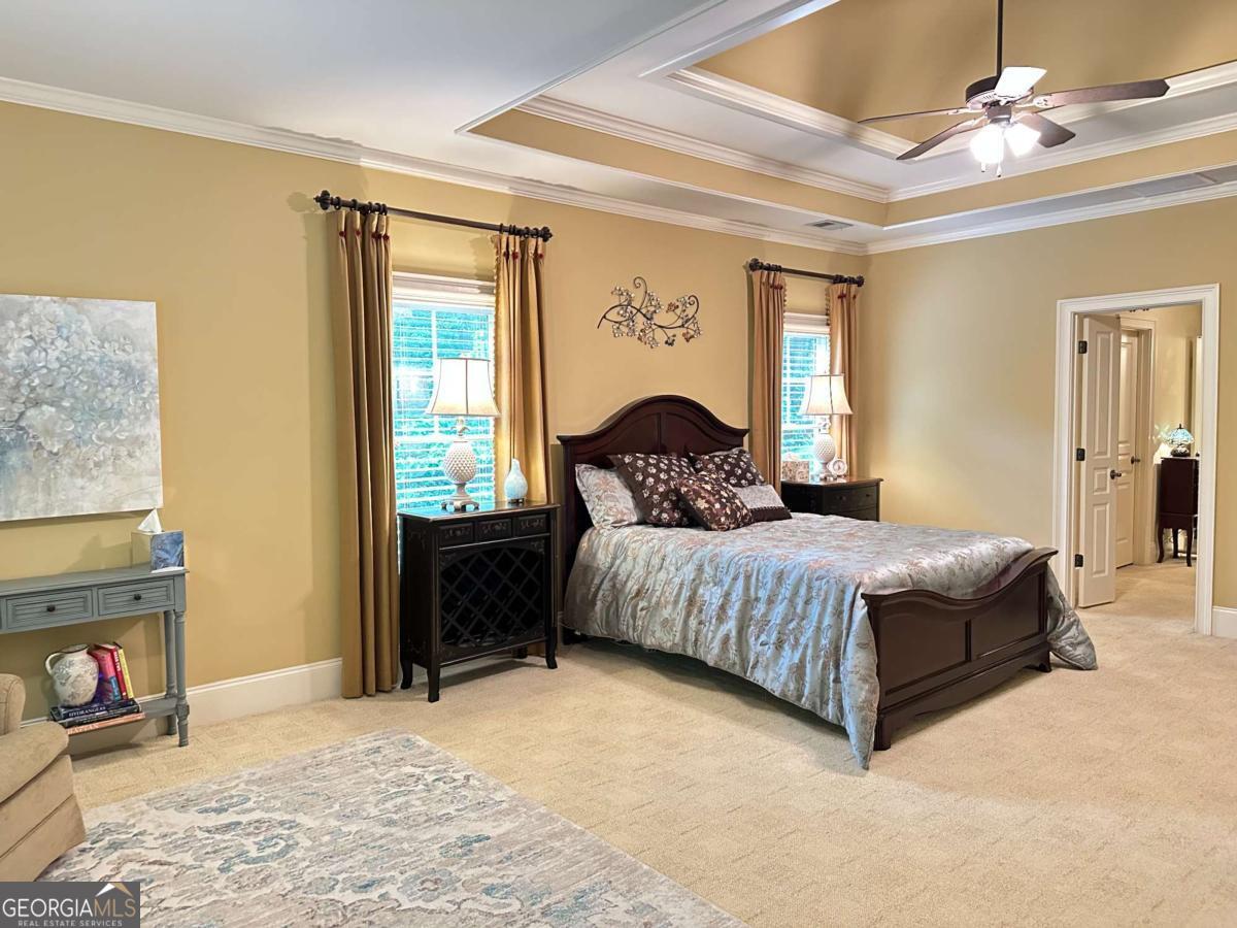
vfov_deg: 56.8
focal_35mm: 24
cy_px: 464
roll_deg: -0.1
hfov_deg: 71.6
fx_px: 858
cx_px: 618
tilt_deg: -2.4
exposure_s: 1/40
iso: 800
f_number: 1.78
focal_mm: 6.86
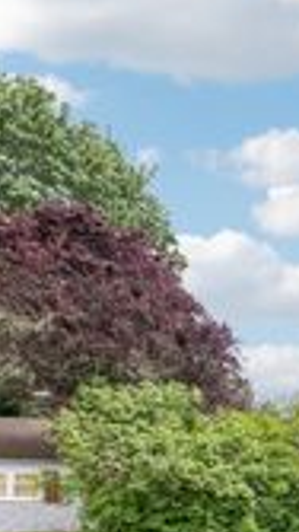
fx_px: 662
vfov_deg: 39.7
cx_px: 477
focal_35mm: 47
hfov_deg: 20.7
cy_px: 502
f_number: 9
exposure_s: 1/125
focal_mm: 10
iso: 250
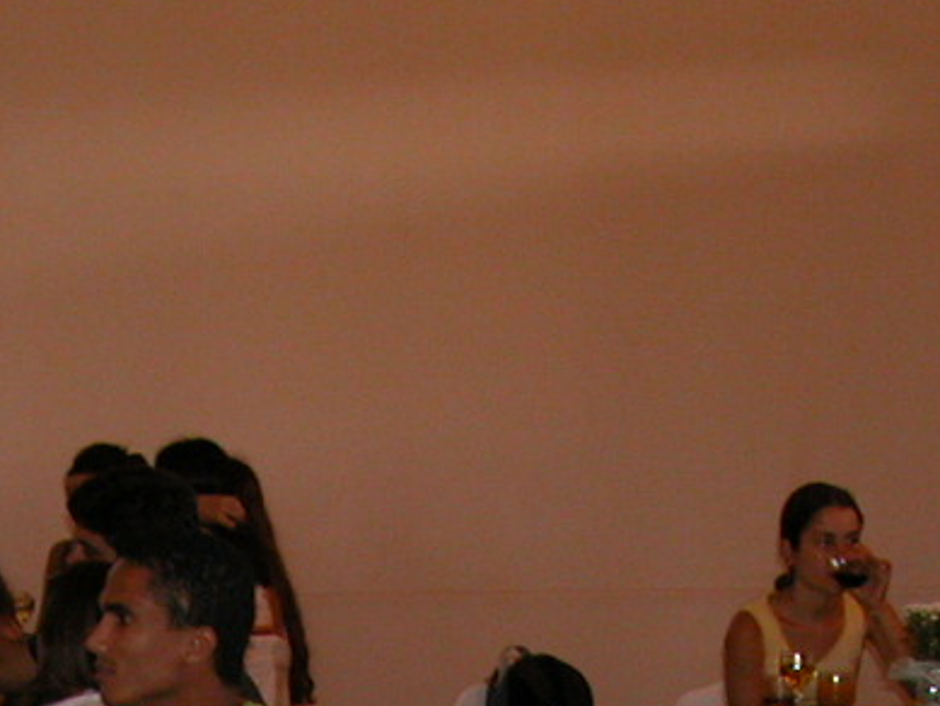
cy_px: 1436
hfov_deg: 13.6
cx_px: 155
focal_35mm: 144
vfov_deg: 9.6
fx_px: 3912
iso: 200
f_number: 2.8
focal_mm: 8.9
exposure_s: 1/60
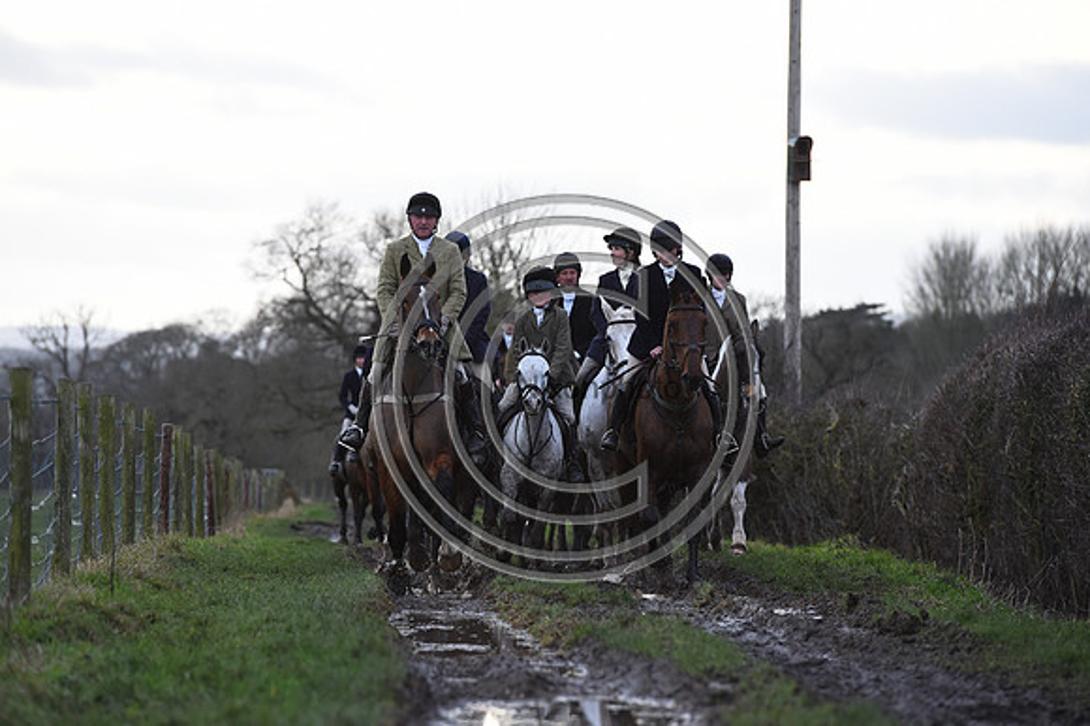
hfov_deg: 10.3
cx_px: 545
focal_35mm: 200
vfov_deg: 6.9
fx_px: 6052
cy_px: 363
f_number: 5.6
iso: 1800
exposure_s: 1/1250
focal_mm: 200
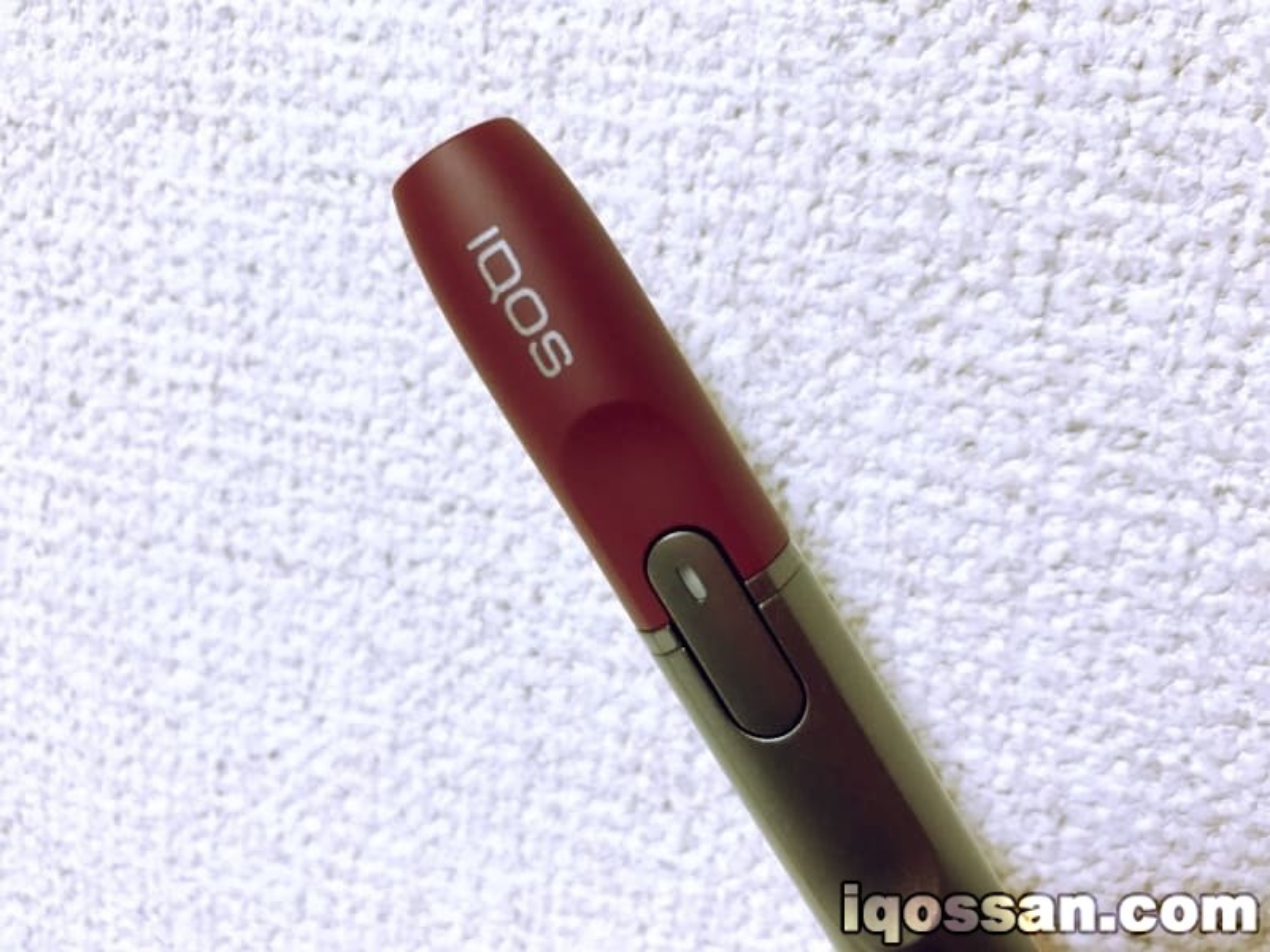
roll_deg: -6.6
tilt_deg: -14.0
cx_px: 635
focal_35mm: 28
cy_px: 476
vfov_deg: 49.7
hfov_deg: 63.4
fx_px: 1027
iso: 40
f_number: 1.8
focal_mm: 3.99
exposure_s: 1/20
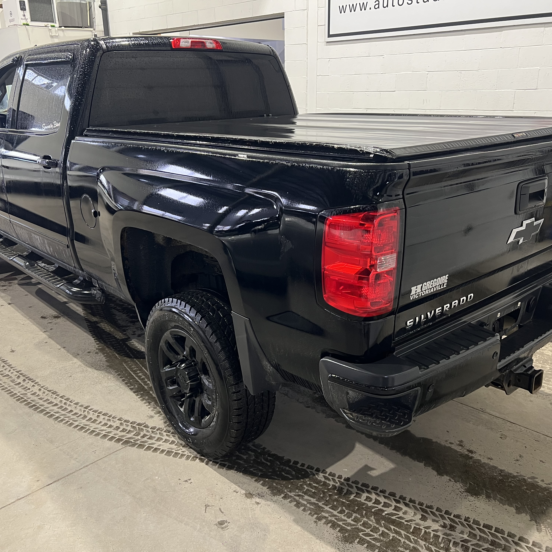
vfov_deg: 52.5
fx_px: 559
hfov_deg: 52.5
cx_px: 265
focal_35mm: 31
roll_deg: +1.3
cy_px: 279
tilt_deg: -19.8
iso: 200
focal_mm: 5.7
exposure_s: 1/60
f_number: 1.5
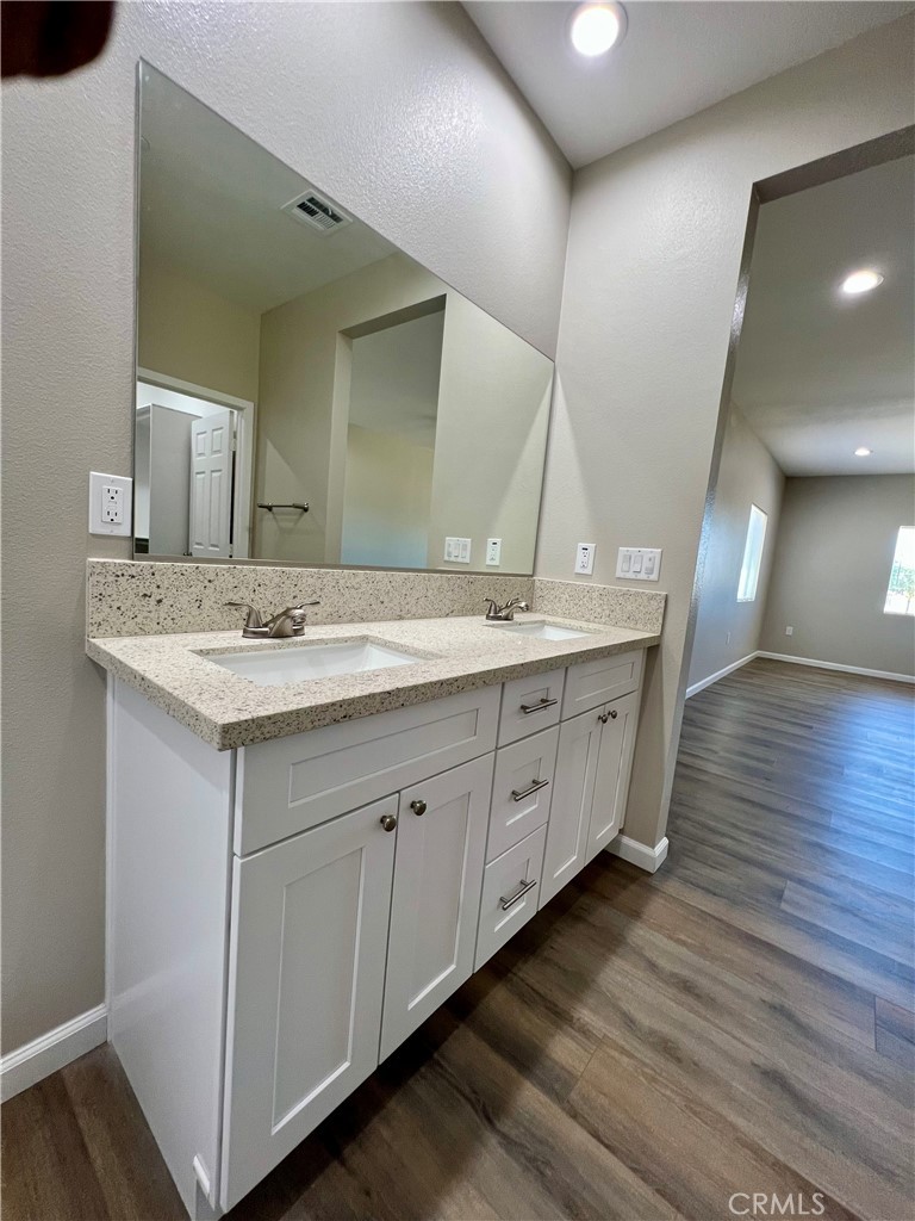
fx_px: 458
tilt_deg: -5.0
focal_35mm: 13
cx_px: 458
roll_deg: -5.6
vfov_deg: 106.2
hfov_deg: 89.9
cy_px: 610
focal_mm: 1.57
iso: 125
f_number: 1.8
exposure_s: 1/120
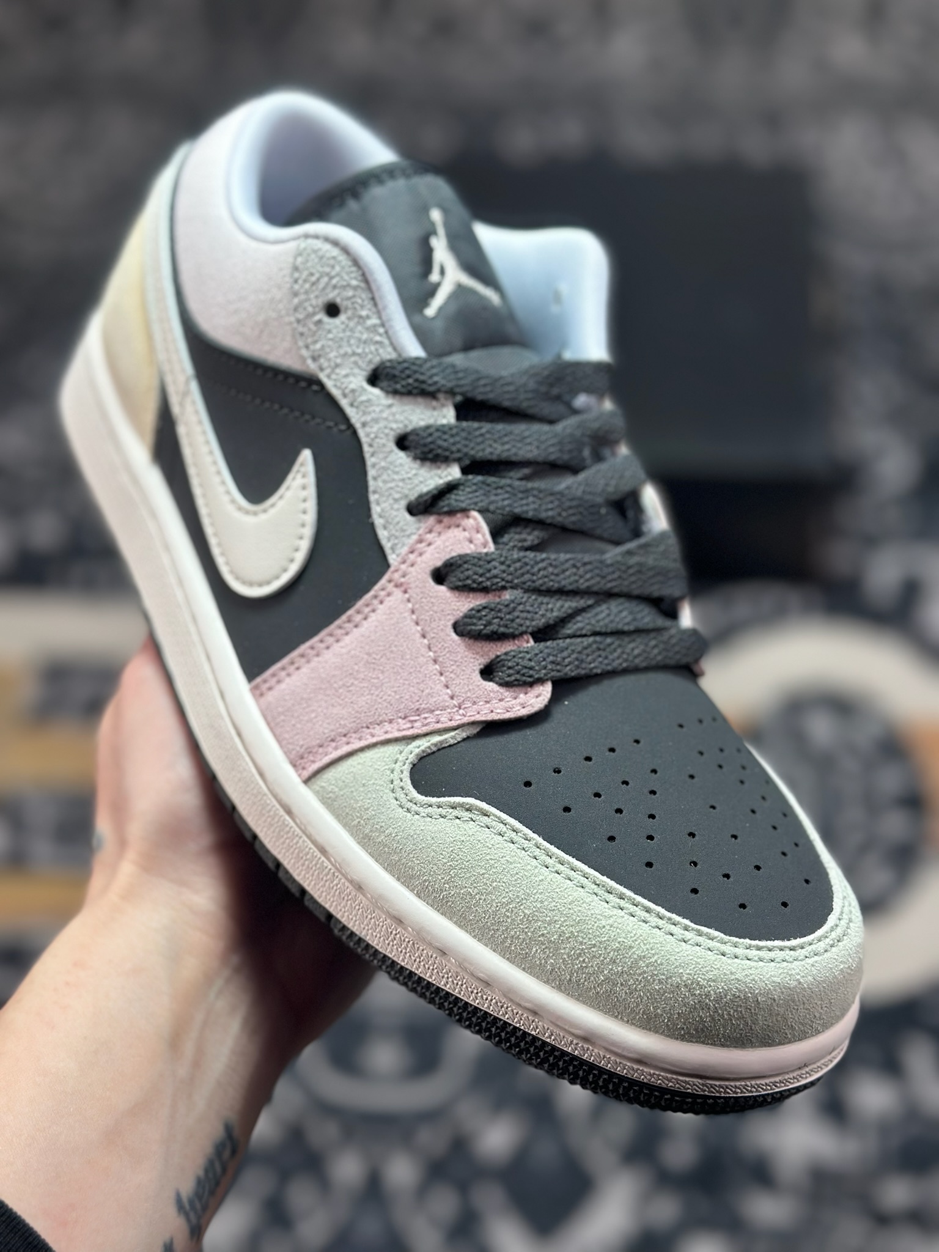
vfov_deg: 39.7
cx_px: 470
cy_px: 626
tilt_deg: -55.8
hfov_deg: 30.3
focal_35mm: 48
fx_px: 1736
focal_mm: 6.86
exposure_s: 1/823
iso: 80
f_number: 1.78
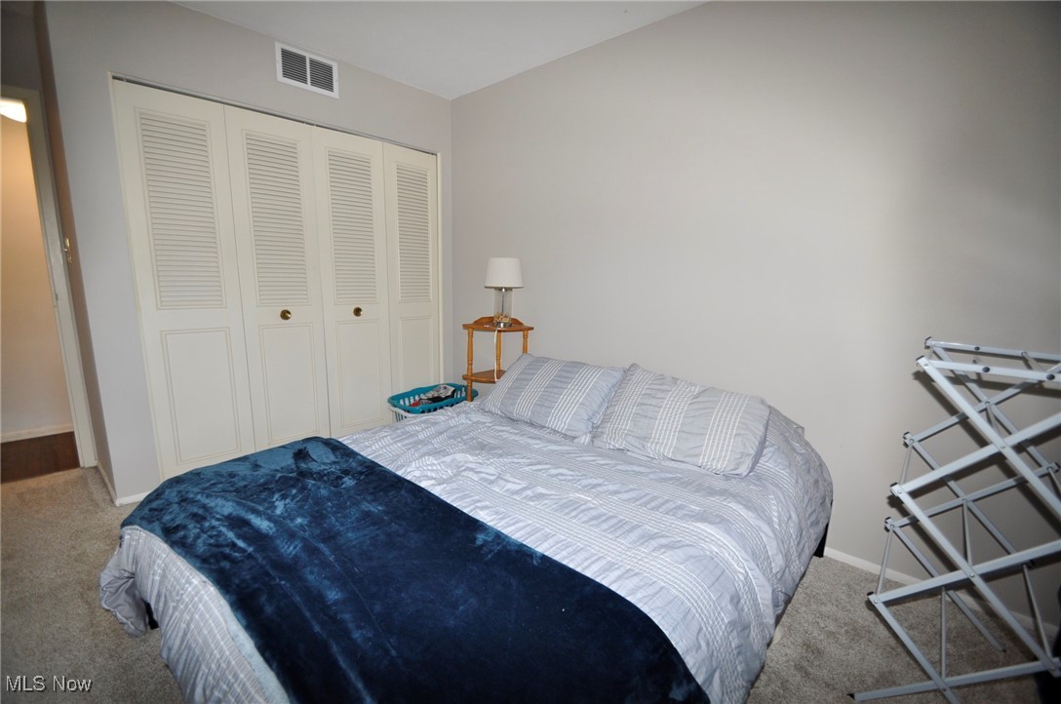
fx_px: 441
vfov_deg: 77.1
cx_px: 530
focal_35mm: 15
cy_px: 352
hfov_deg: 100.5
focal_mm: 10
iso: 450
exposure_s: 1/60
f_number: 4
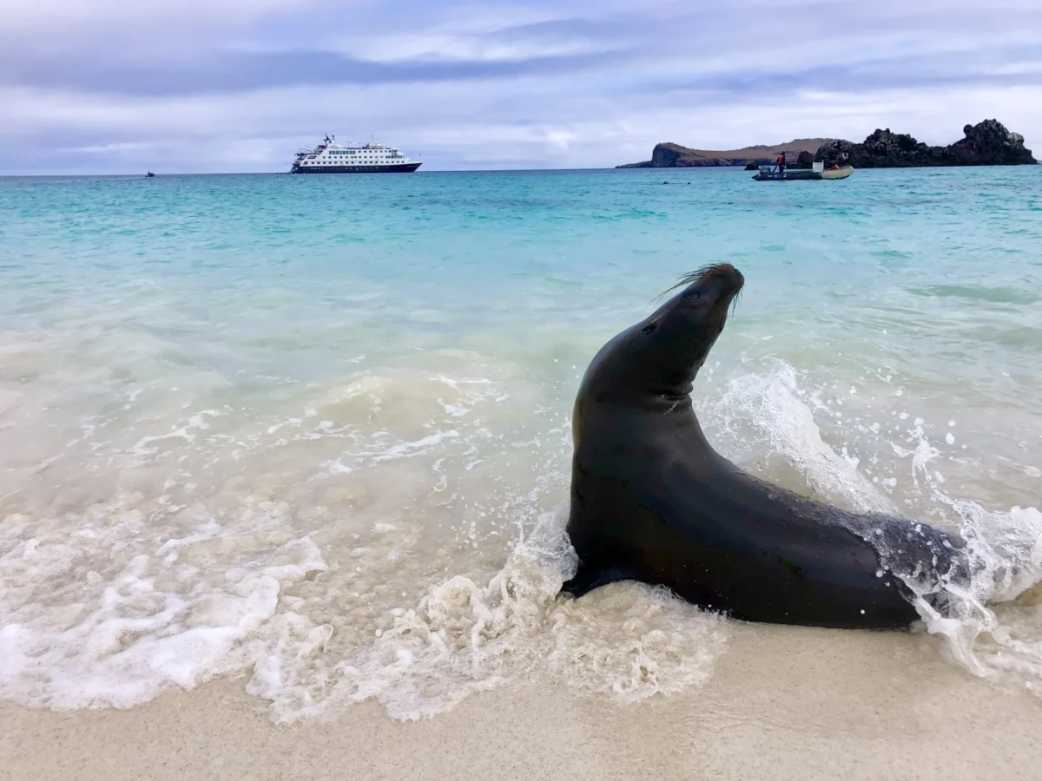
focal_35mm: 28
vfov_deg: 49.7
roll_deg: +0.3
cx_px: 521
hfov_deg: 63.4
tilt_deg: -14.3
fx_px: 843
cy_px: 390
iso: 25
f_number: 1.8
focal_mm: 3.99
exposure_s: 1/4367
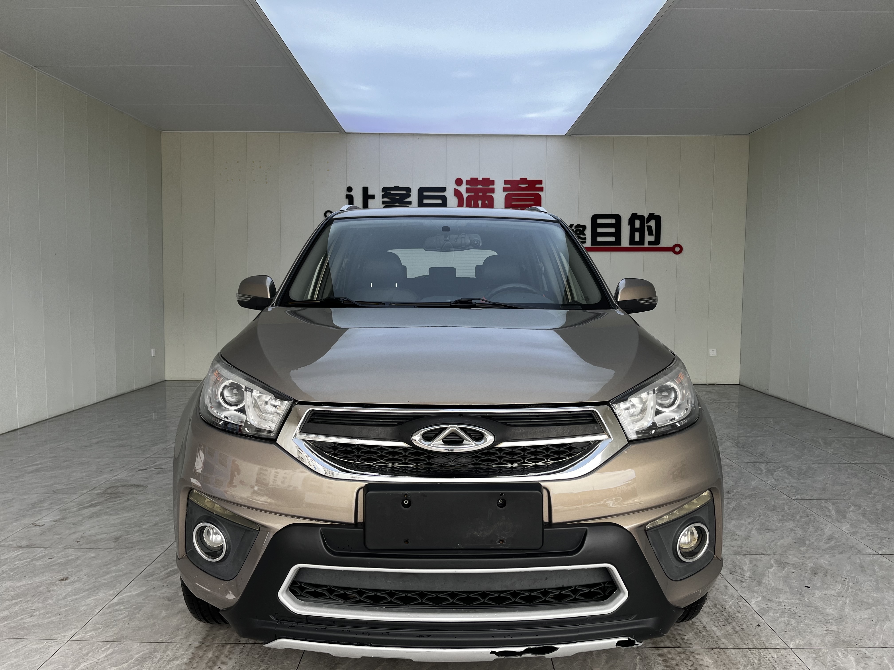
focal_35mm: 26
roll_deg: +0.0
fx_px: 671
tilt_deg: -4.2
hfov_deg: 67.3
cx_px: 447
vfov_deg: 53.1
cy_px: 335
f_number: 1.6
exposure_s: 1/216
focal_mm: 5.1
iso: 40
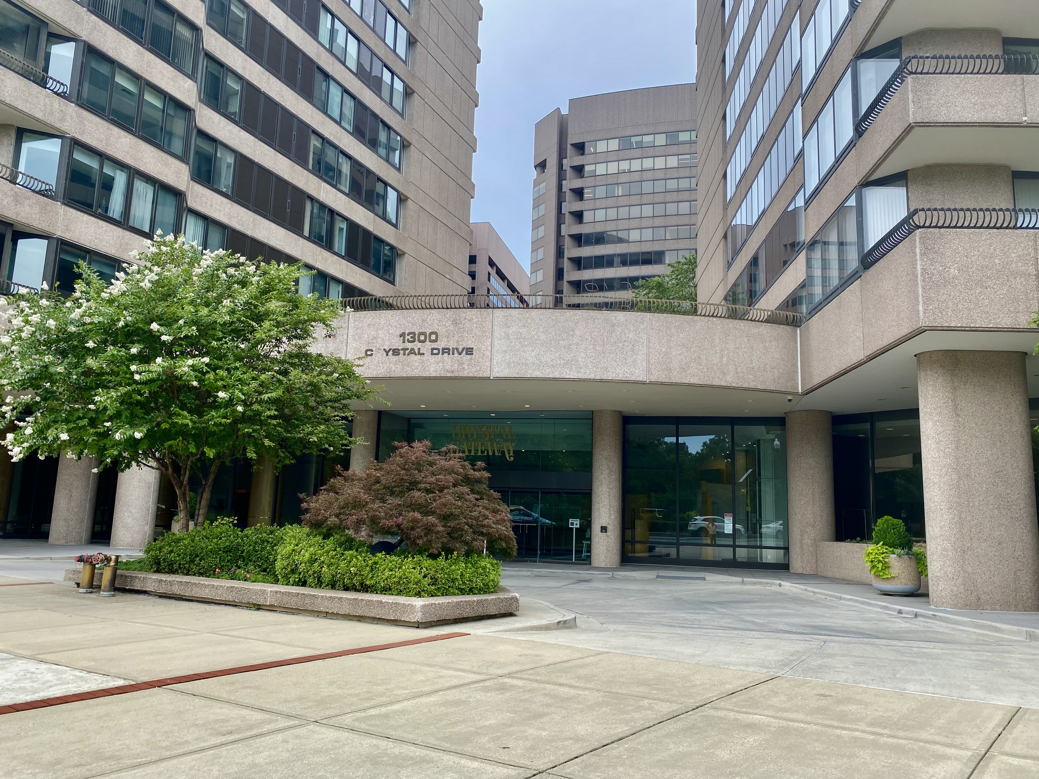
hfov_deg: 67.3
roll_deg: -2.6
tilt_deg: +10.5
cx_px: 520
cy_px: 390
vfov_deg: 53.1
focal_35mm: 26
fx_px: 780
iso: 32
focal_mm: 4.25
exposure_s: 1/927
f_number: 1.8
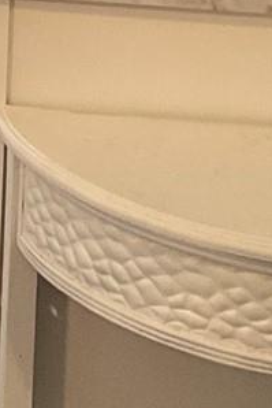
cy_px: -392
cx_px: -444
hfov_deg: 7.7
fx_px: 1834
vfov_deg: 11.5
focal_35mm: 162
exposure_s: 1/60
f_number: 1.8
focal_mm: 3
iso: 64
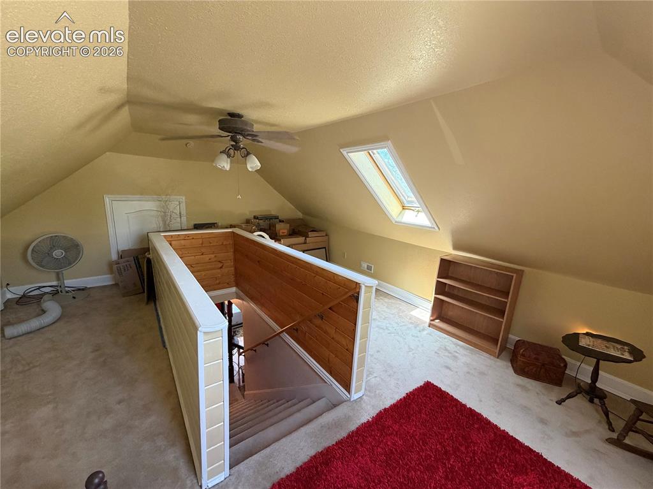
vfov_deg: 85.6
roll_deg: -1.7
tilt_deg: -10.6
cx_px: 326
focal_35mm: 14
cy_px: 244
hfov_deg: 102.1
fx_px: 264
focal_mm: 2.22
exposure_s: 1/60
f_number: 2.2
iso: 400
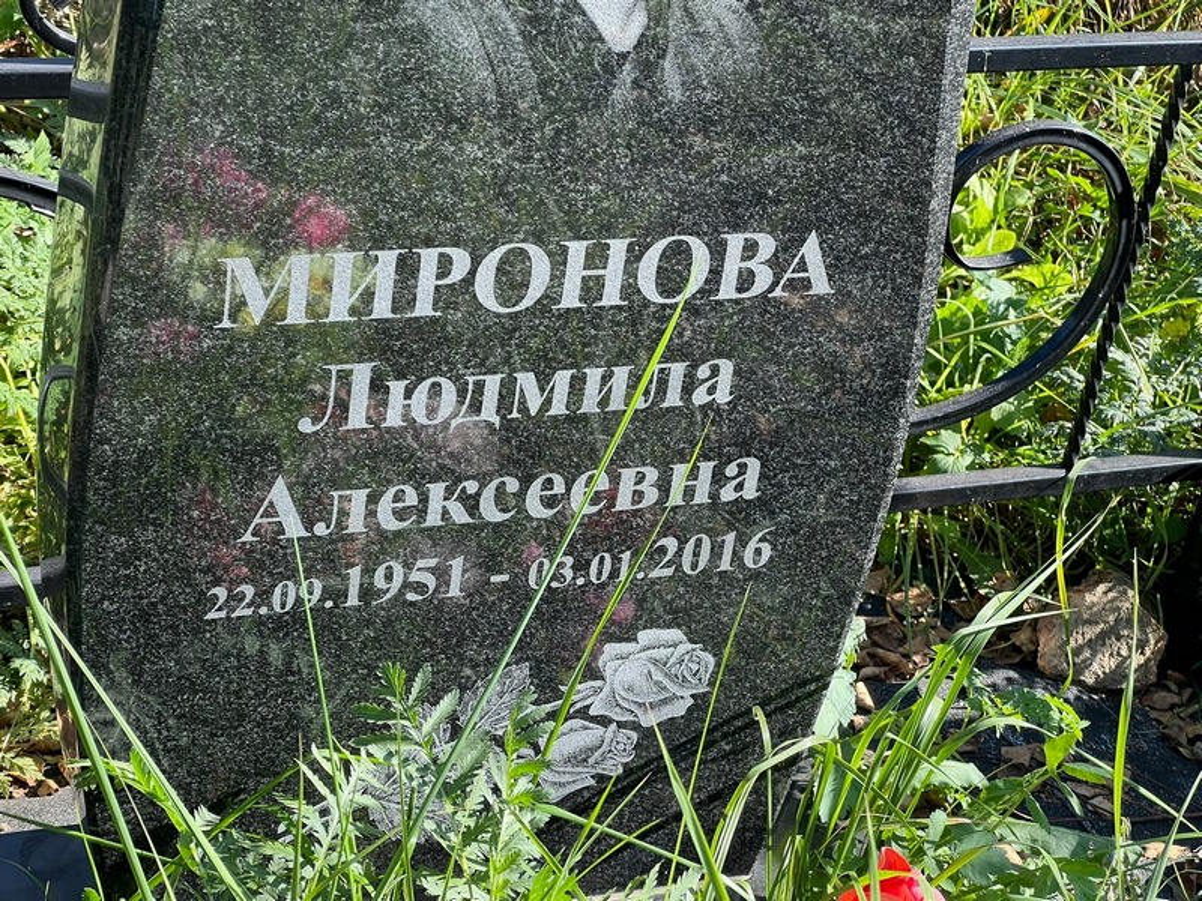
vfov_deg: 19.1
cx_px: 601
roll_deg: -11.0
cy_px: 450
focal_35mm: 77
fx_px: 2674
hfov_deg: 25.3
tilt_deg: -29.6
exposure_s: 1/130
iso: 32
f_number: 2.8
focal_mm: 9
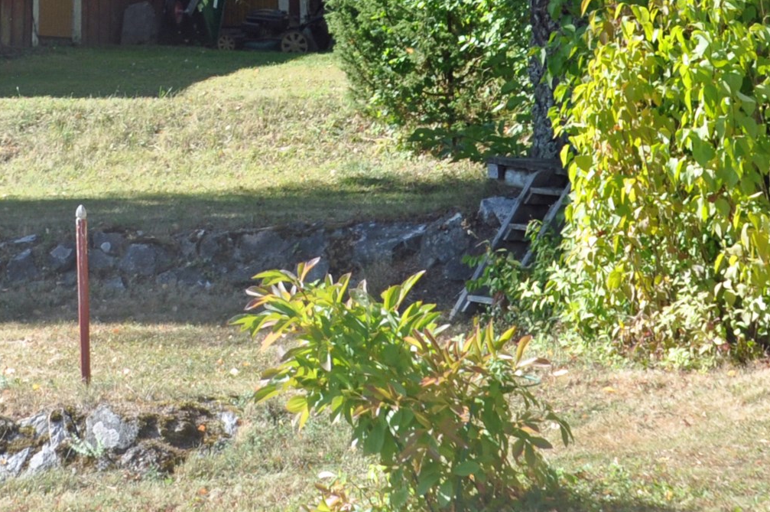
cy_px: -142
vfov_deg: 8.7
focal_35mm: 155
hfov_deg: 13.0
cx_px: -94
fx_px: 3311
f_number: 8
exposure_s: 1/250
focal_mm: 32
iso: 200
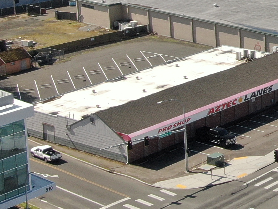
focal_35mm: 117
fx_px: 940
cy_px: -29
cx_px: 461
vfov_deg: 12.4
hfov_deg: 15.1
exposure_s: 1/320
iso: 100
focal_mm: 5
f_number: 3
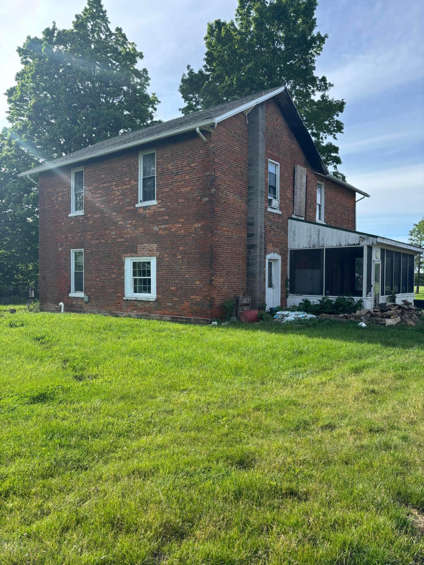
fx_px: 425
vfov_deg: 67.3
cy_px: 282
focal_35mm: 26
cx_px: 212
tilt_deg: -2.3
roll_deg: -0.6
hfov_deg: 53.1
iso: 50
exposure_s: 1/1295
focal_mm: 5.96
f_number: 1.6
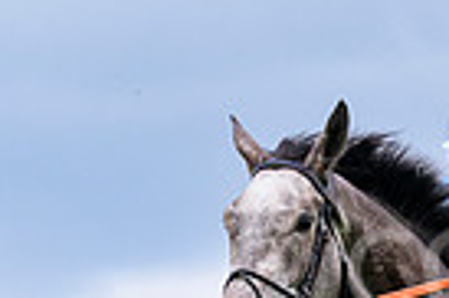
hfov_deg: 4.0
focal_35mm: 508
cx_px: 777
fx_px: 6328
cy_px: 470
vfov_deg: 2.7
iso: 800
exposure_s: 1/1250
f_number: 9
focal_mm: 120
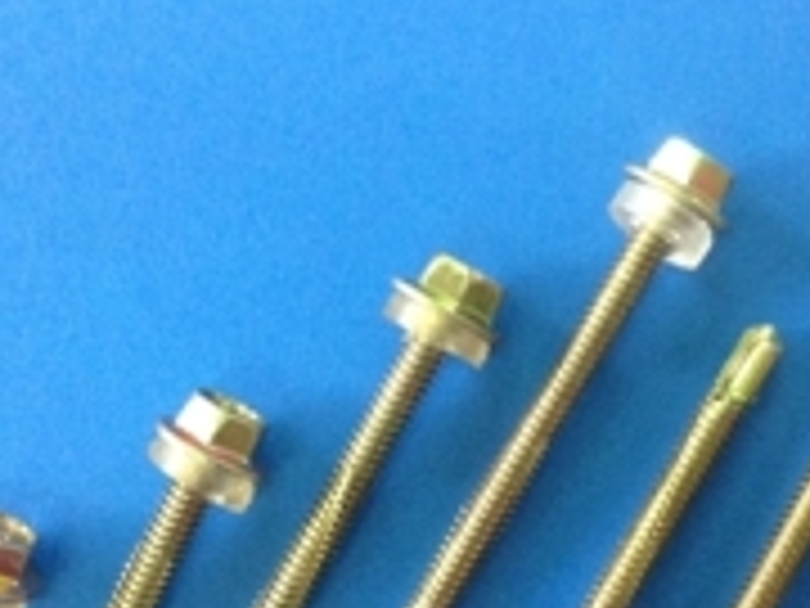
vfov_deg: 17.8
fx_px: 1919
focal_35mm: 82
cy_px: 511
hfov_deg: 23.7
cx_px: 562
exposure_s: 1/24
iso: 160
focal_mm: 3.3
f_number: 2.4
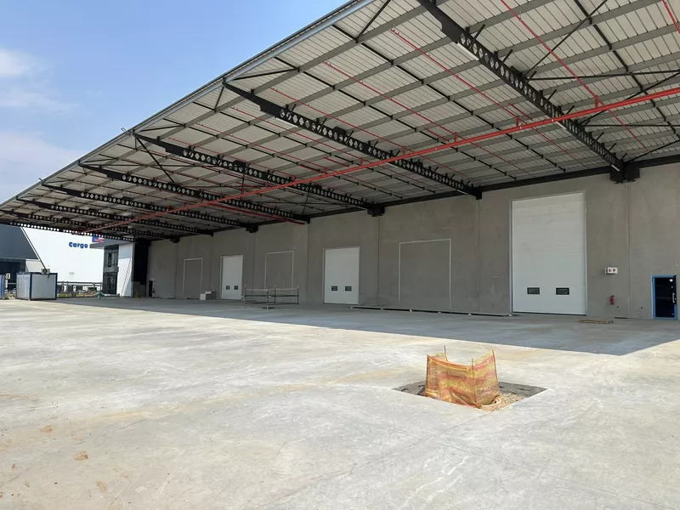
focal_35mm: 24
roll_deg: -1.3
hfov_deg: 71.6
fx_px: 471
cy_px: 255
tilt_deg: +4.4
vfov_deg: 56.8
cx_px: 340
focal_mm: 6.86
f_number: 1.78
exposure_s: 1/4762
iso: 80
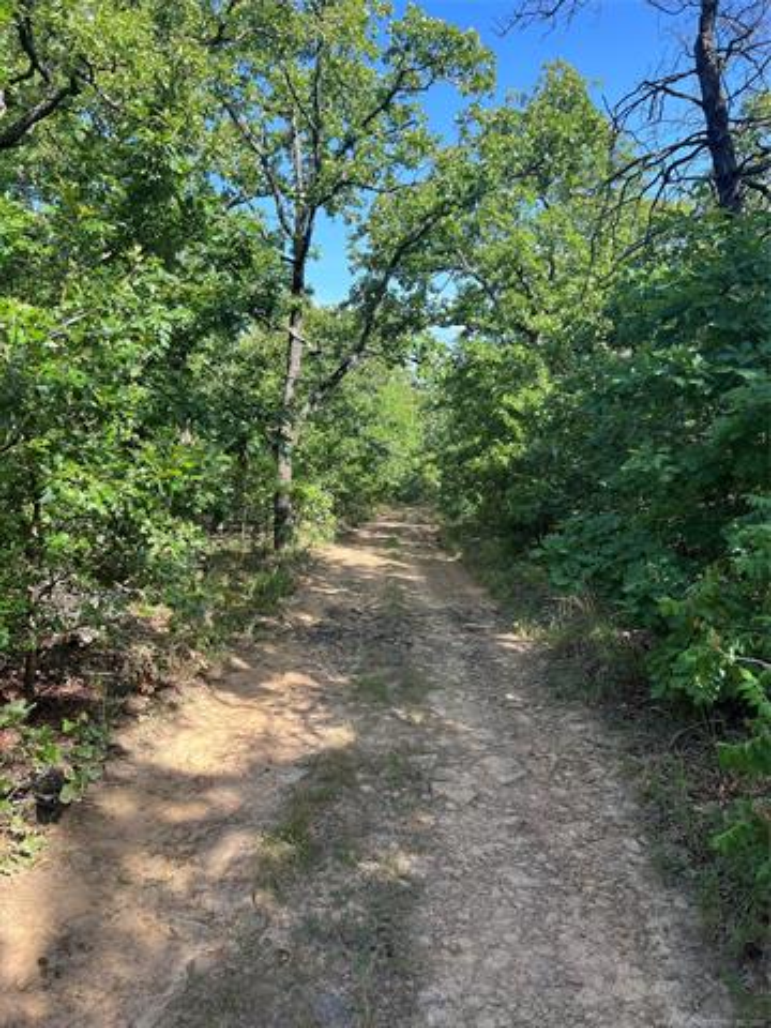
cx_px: 386
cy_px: 514
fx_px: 772
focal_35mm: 26
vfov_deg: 67.3
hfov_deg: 53.1
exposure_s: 1/797
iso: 50
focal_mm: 5.7
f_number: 1.5
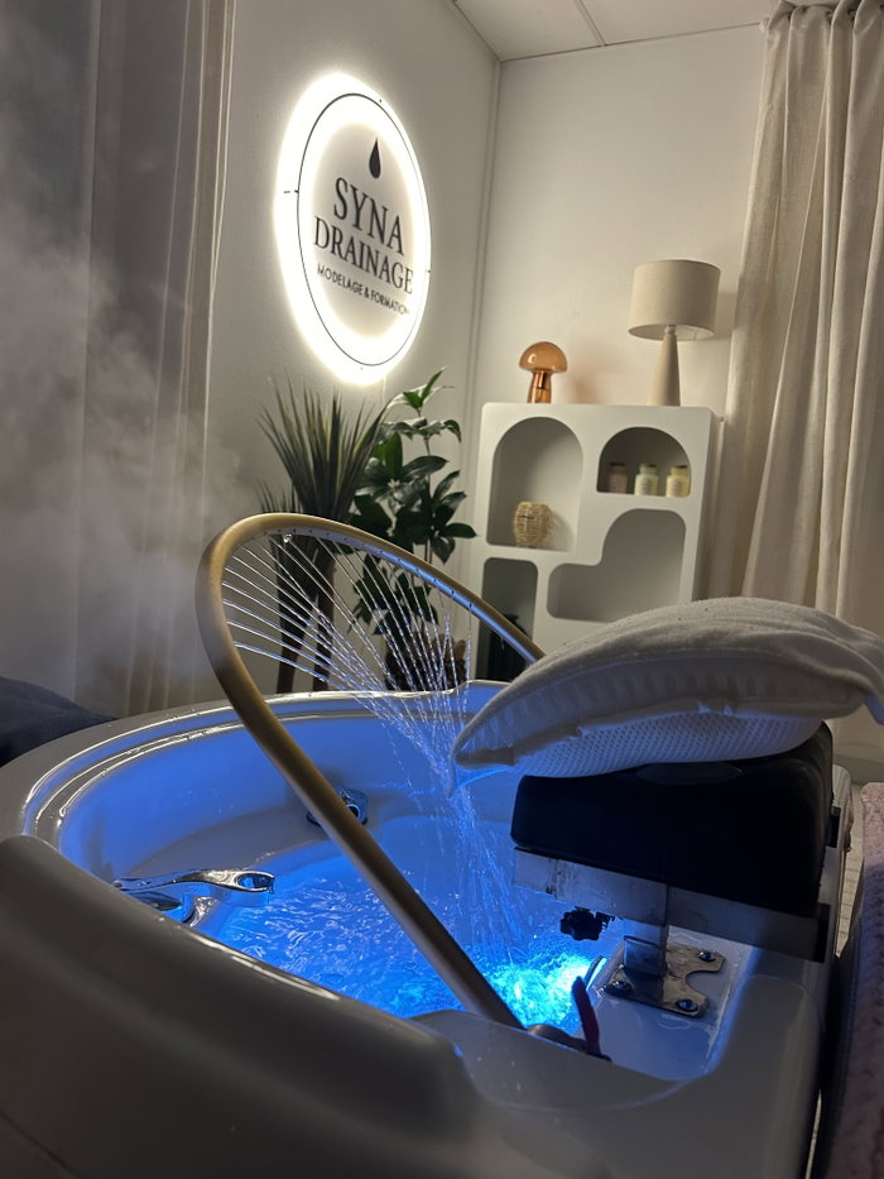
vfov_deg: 67.3
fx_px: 885
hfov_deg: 53.1
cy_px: 590
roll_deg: -3.9
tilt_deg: -5.9
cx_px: 442
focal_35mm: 26
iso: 200
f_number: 1.5
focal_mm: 5.7
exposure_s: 1/56
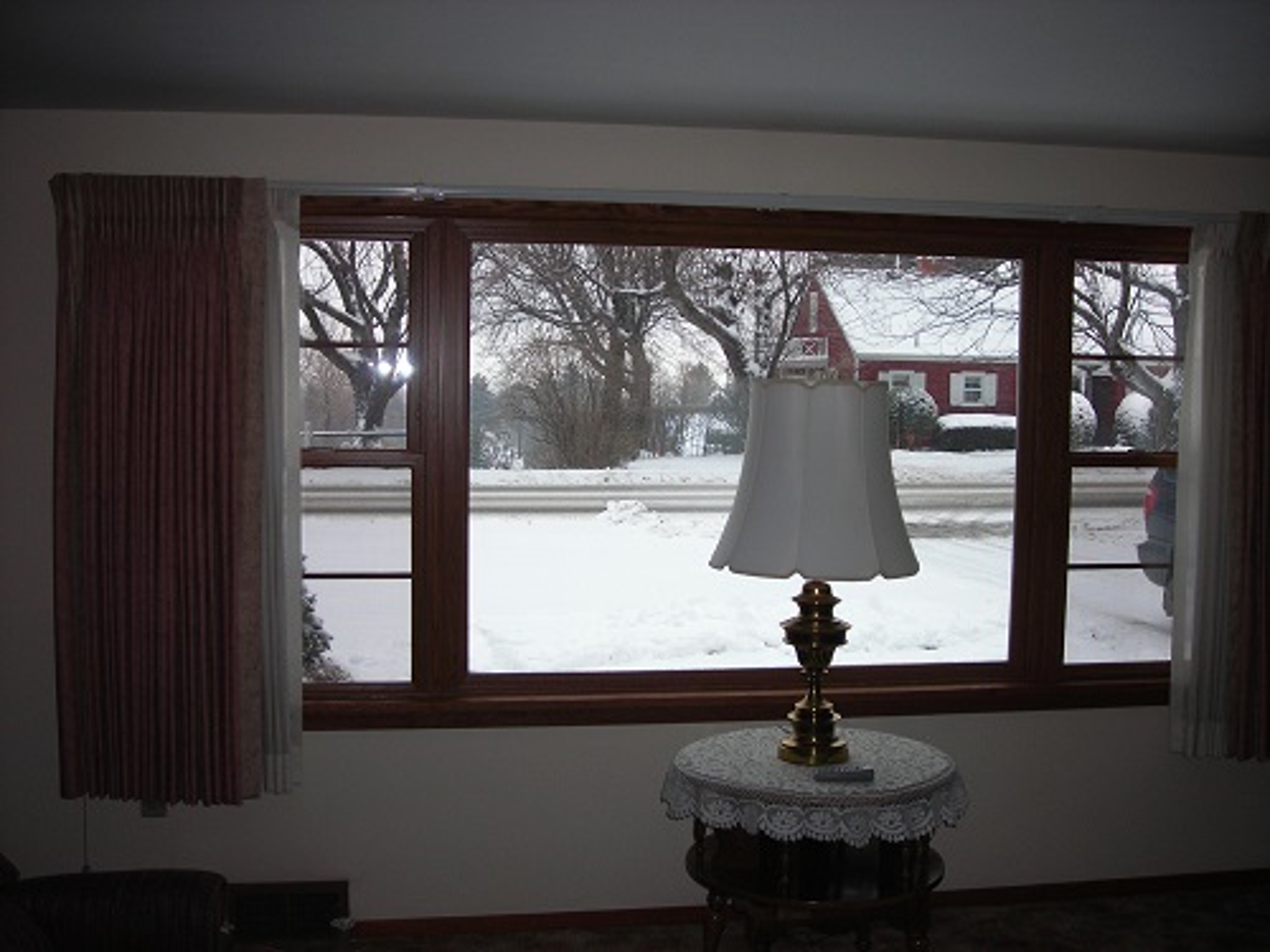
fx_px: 1394
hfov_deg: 49.0
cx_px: 635
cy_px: 476
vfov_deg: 37.7
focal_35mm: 38
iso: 70
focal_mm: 6.3
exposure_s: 1/142
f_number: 3.2
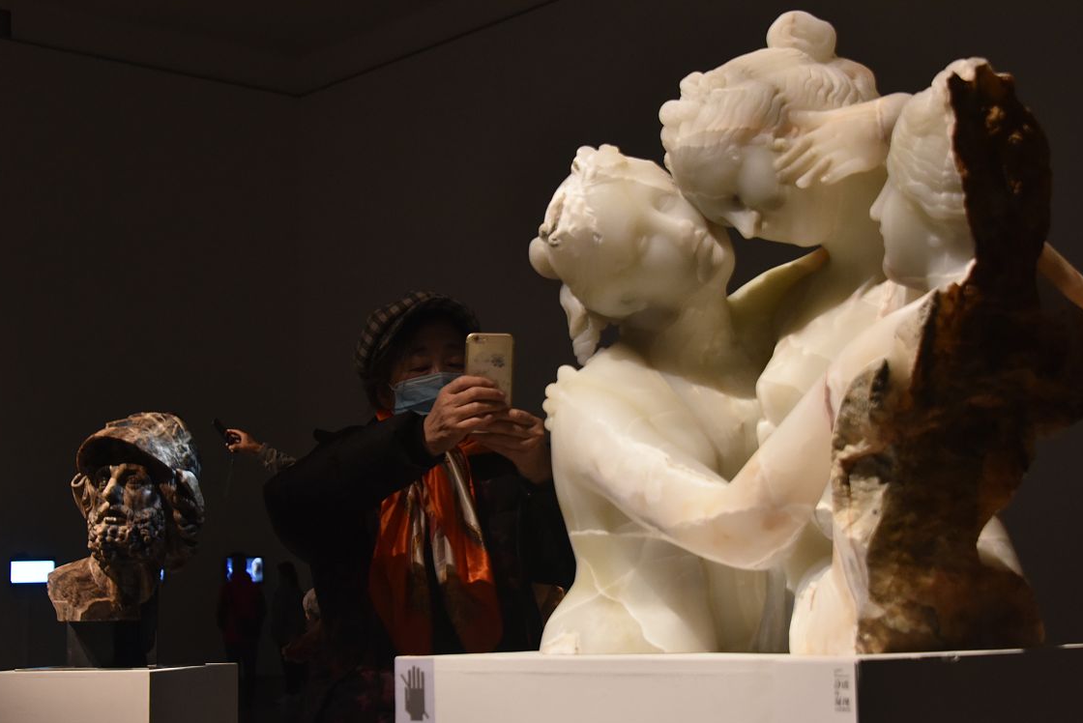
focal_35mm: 60
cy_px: 356
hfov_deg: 33.4
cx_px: 567
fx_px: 1806
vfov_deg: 22.6
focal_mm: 56
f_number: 8
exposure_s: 1/40
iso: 2500
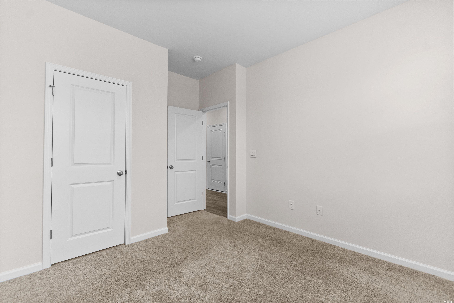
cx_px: 227
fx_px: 189
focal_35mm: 15
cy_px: 152
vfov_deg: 77.3
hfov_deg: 100.4
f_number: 4.5
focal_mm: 10
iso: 100
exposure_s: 1/20
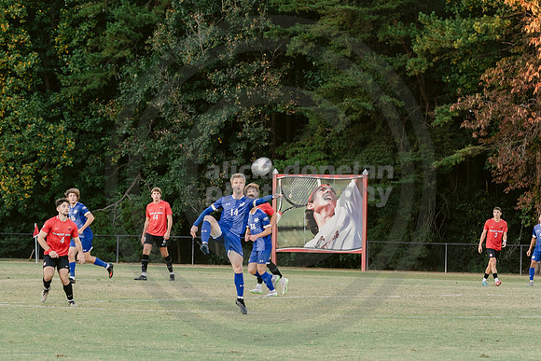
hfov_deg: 11.1
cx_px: 189
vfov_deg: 7.4
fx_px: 2786
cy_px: 301
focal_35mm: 185
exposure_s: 1/250
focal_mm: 90
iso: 640
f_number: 4.5
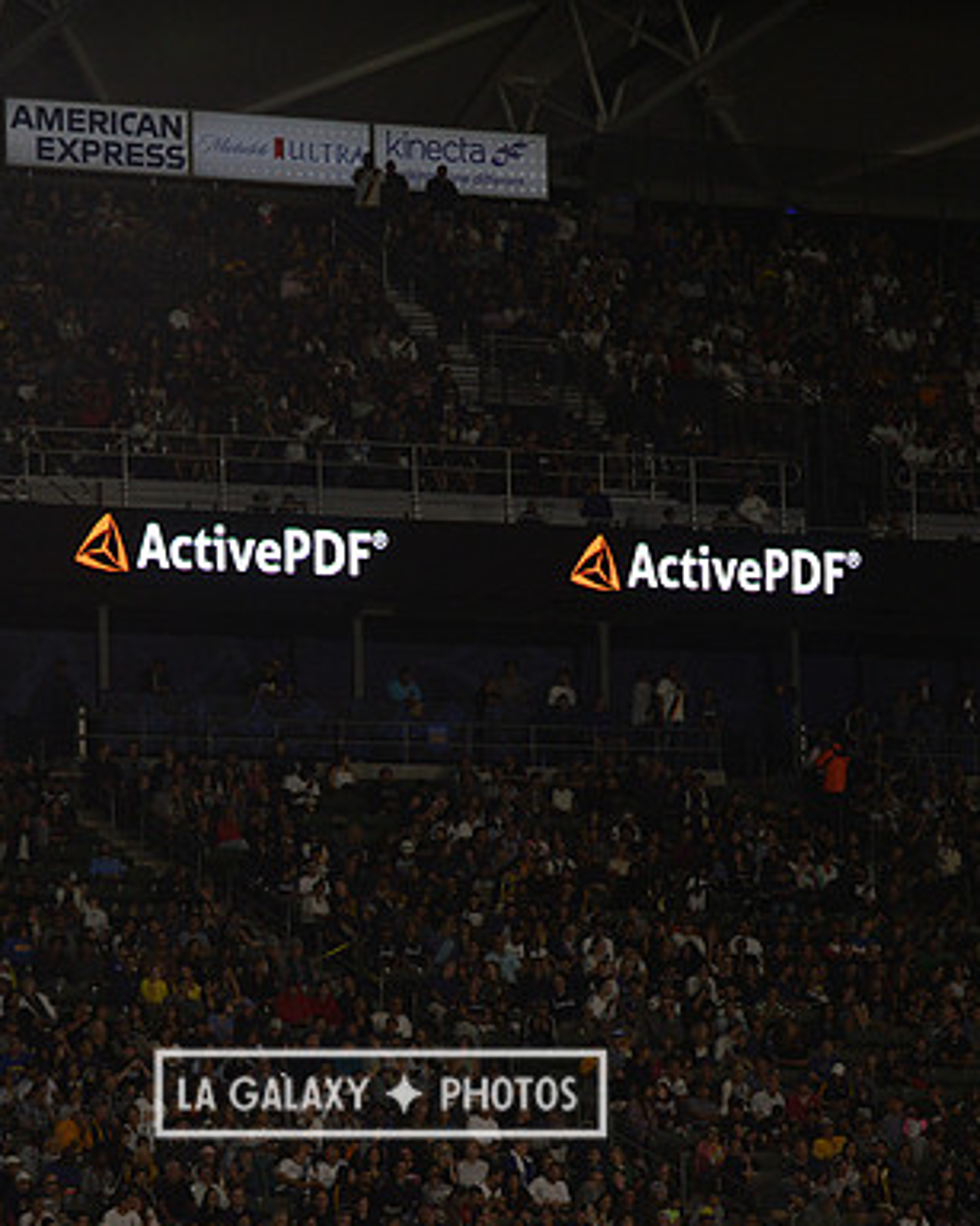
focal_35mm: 220
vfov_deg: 8.8
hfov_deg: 7.0
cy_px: 615
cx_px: 380
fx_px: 7979
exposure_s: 1/3200
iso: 1600
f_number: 2.8
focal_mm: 155
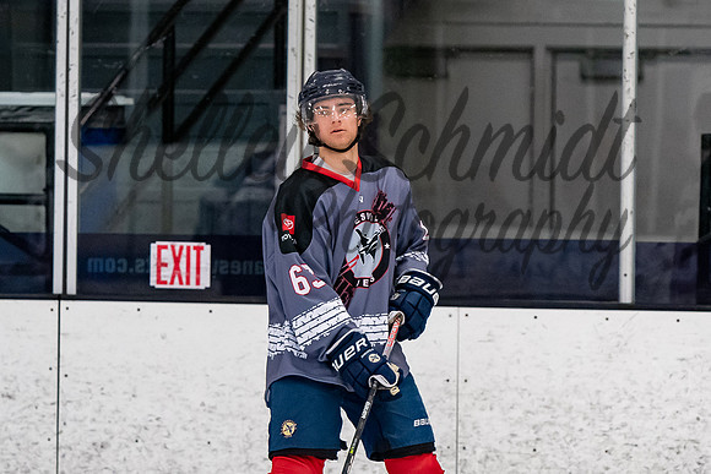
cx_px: 348
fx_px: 7313
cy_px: 172
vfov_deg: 3.7
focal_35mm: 370
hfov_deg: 5.6
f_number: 3.2
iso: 2000
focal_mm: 155
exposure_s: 1/800
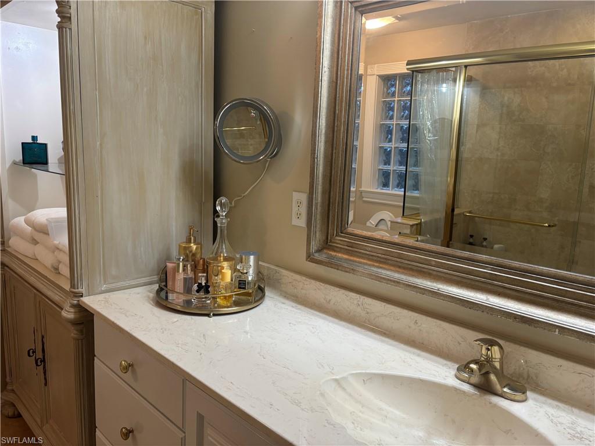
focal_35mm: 26
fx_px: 447
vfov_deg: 53.1
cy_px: 223
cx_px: 298
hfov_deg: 67.3
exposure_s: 1/60
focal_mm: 5.96
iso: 100
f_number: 1.6
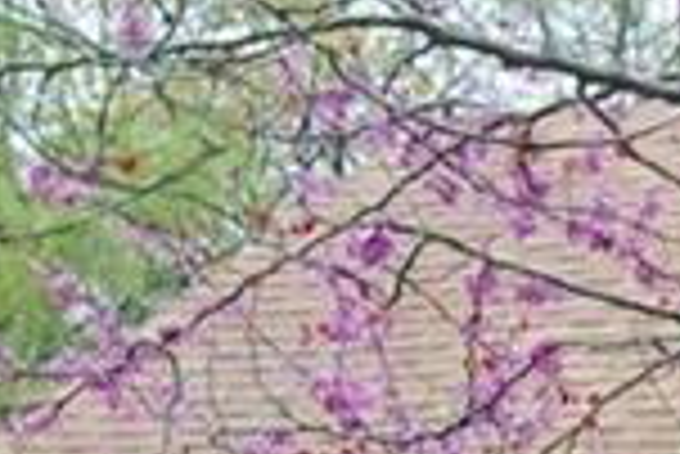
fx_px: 5767
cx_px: 1396
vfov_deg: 4.4
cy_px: 1056
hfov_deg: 6.5
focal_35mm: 305
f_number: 5.6
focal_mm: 30
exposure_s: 1/60
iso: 200
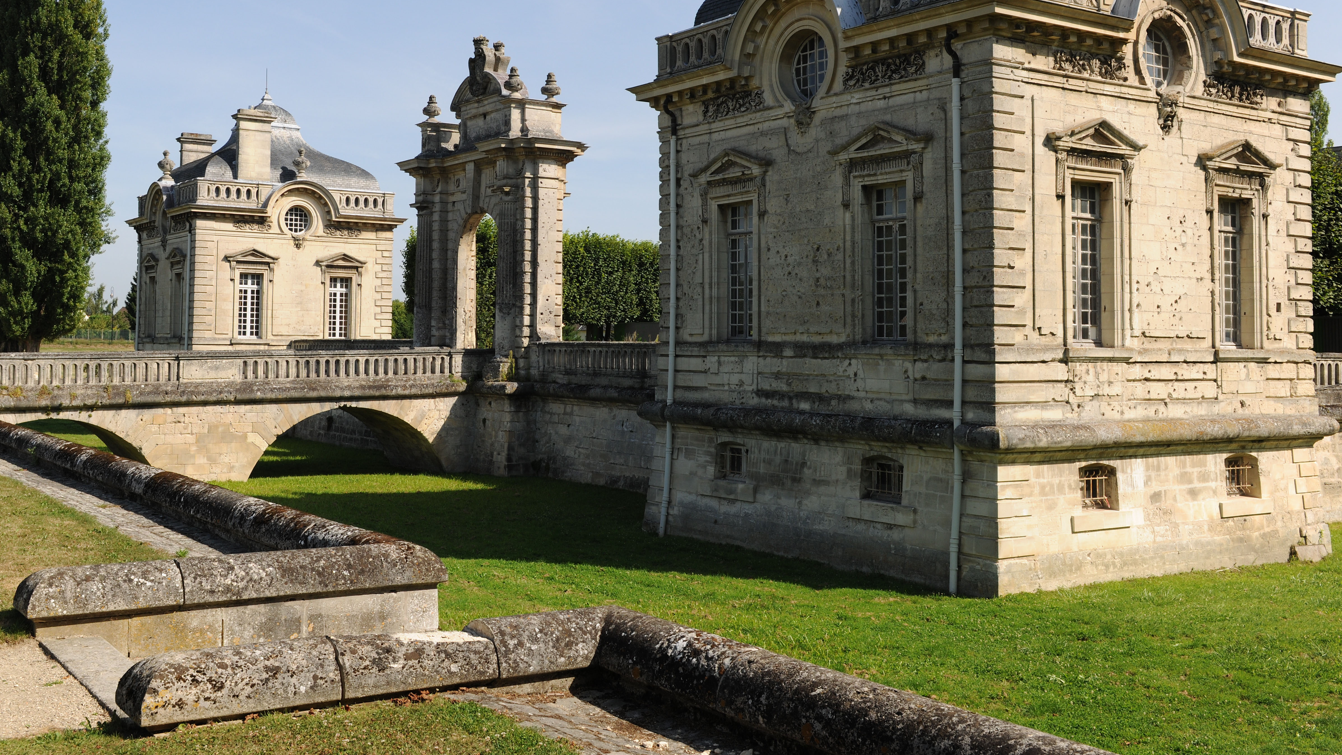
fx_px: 1459
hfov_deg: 49.2
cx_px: 569
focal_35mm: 41
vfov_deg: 28.8
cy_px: 263
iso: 200
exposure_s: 1/320
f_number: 9
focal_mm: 31
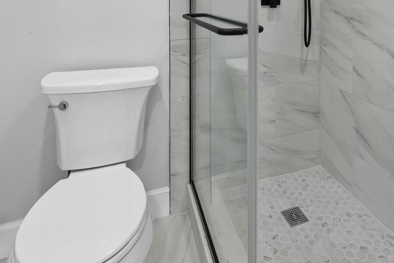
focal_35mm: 24
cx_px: 233
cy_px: 15
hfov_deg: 73.1
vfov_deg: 46.6
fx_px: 263
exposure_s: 1/6
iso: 400
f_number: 7.1
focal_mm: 12
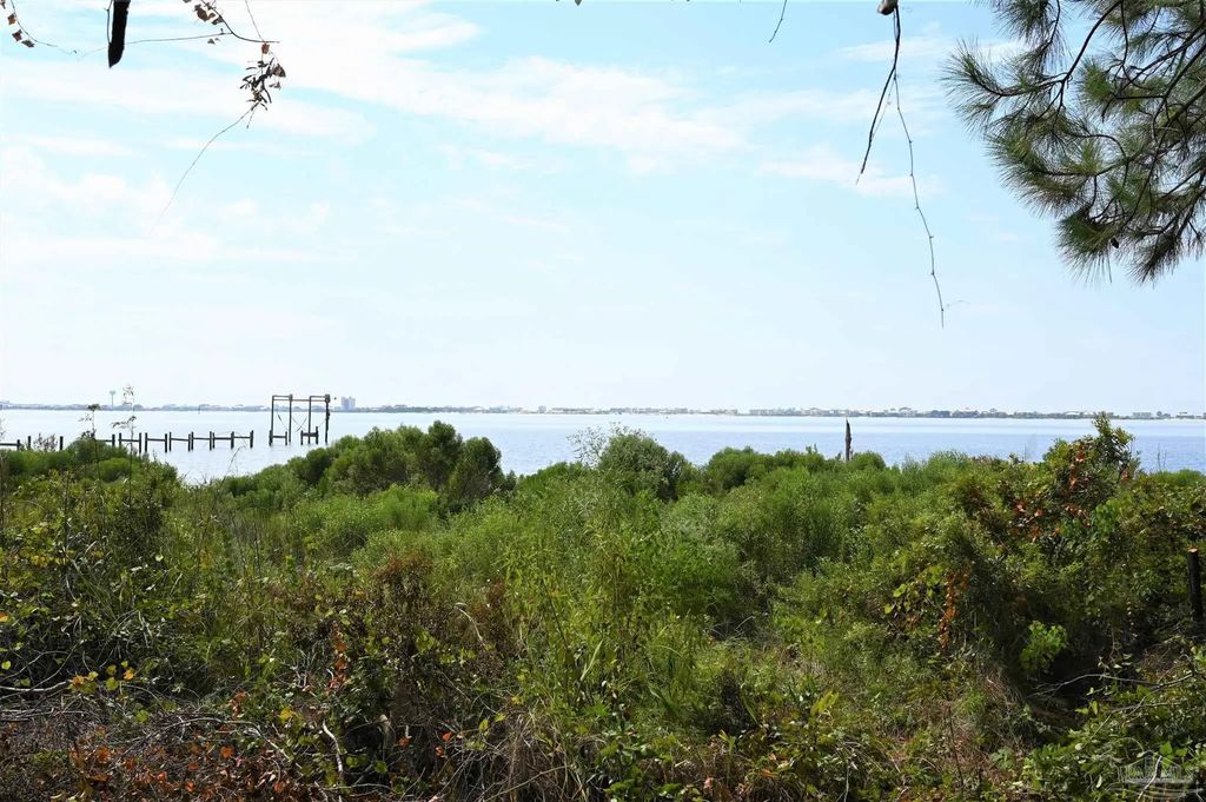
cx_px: 603
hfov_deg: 50.7
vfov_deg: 35.0
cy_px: 401
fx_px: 1272
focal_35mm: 38
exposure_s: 1/500
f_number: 8
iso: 100
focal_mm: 38
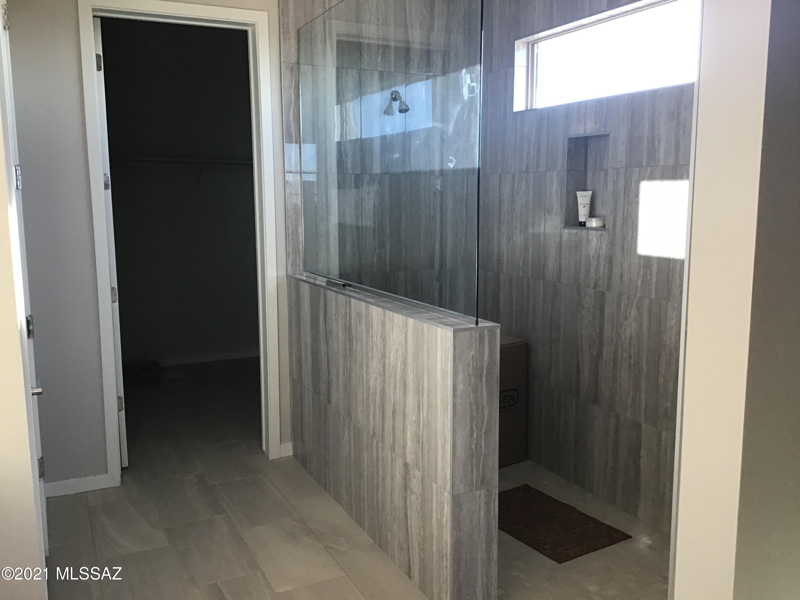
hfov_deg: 58.4
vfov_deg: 45.4
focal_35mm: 31
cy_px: 300
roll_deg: -0.2
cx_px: 400
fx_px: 716
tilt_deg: -8.4
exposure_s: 1/30
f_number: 2.4
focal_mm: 3.3
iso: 25
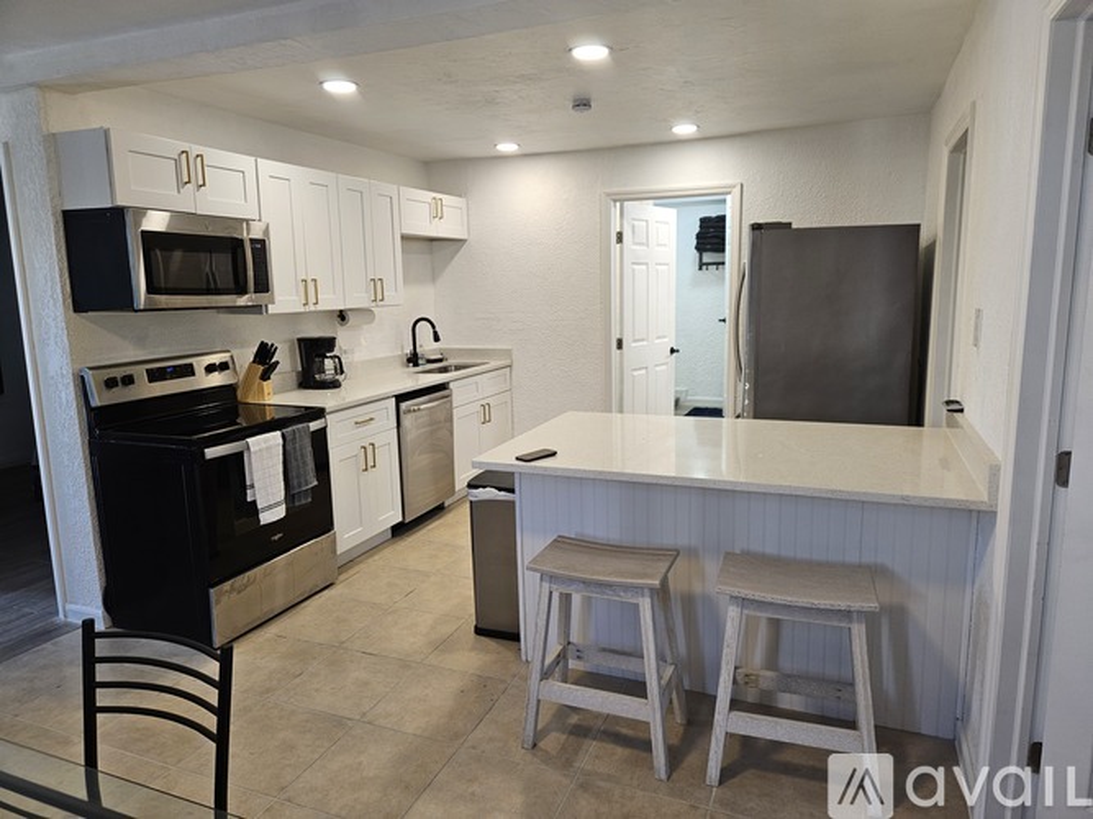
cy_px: 410
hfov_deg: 73.9
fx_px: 726
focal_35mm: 23
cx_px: 546
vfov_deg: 58.9
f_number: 1.8
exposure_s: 1/120
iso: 125
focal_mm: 5.4
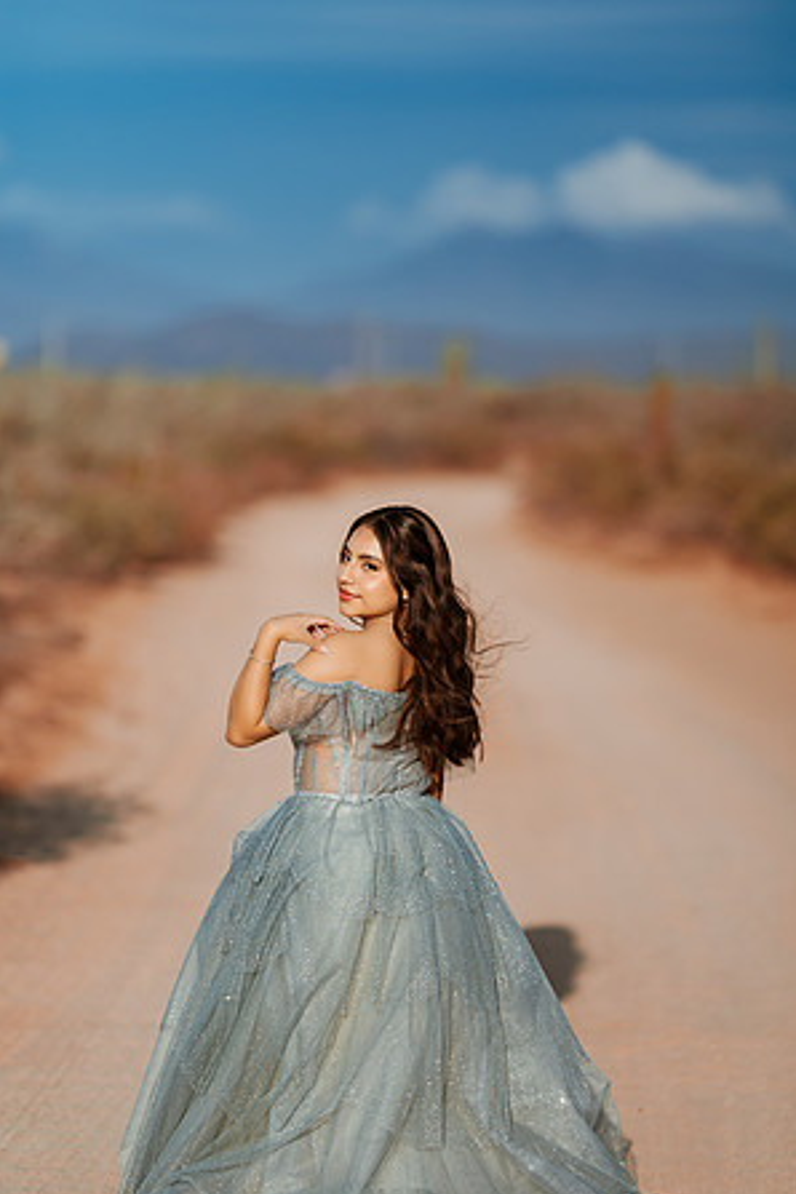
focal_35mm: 136
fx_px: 4510
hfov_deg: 10.1
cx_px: 398
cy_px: 598
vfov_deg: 15.1
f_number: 1.8
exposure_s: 1/8000
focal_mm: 135
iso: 100
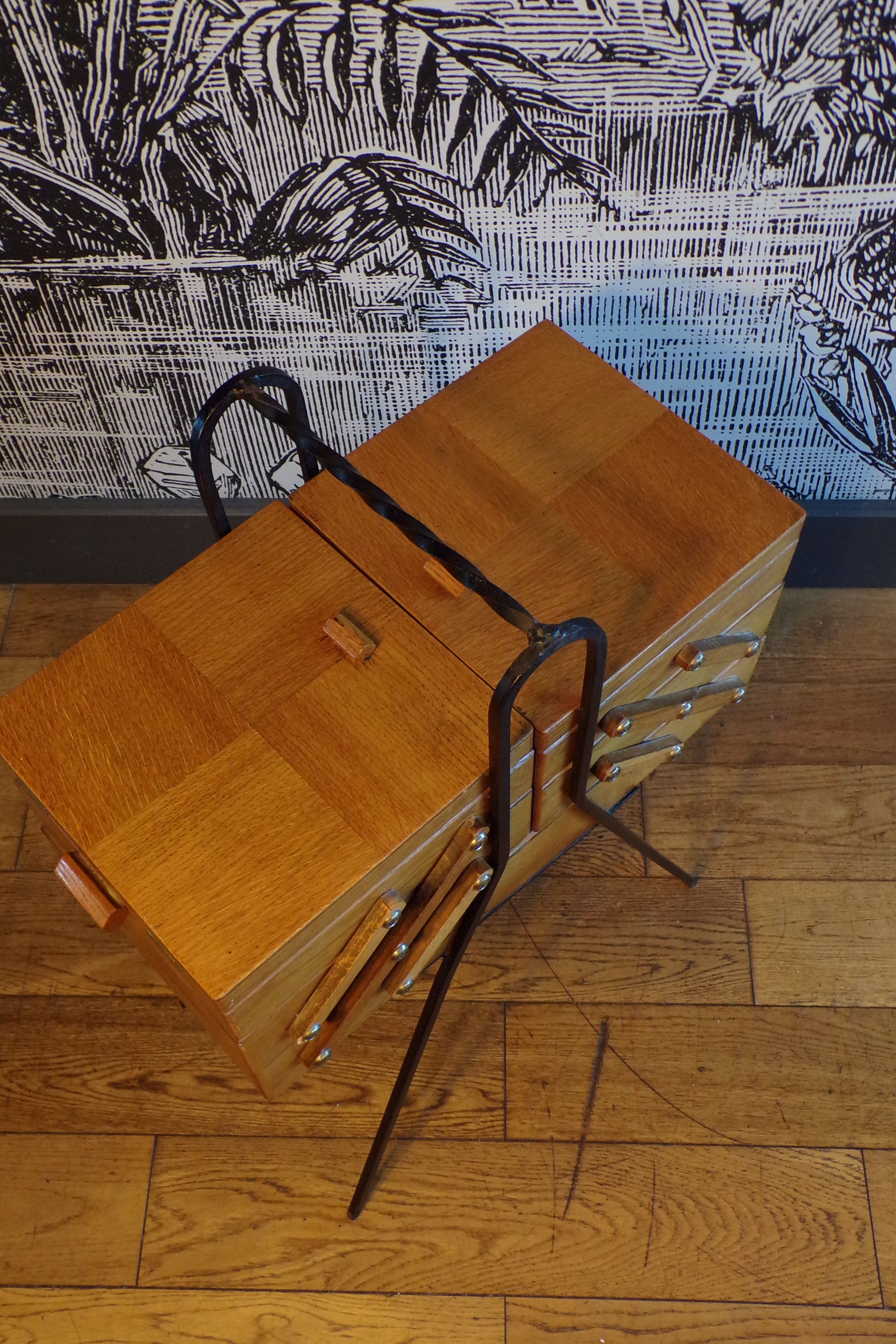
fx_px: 1269
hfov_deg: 38.9
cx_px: 411
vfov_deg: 55.8
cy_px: 680
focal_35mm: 34
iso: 244
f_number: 3.2
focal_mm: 5.8
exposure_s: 1/17
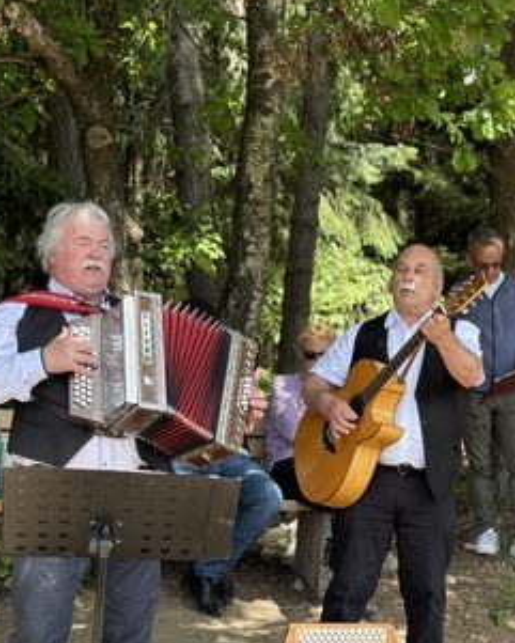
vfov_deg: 27.1
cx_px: 417
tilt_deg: +2.7
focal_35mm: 70
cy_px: 320
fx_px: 1333
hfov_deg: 21.6
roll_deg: -1.1
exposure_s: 1/951
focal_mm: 6.76
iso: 80
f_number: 1.78
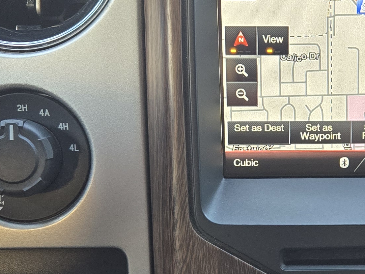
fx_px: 875
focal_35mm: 83
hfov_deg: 22.9
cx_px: 338
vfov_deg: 17.6
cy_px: 215
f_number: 1.8
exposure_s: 1/120
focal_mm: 5.4
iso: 200
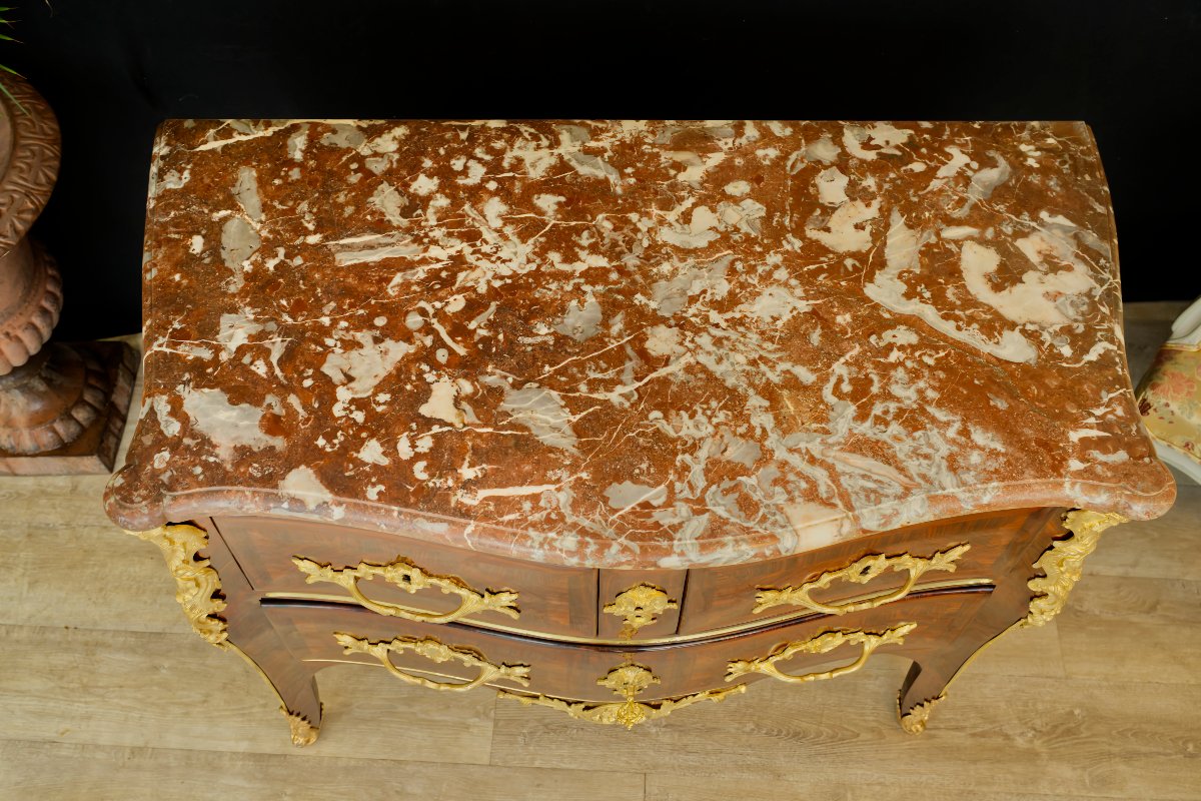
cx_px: 600
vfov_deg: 41.1
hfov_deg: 58.7
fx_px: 1067
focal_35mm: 32
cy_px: 400
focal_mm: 32
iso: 1600
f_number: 7.1
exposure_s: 1/8
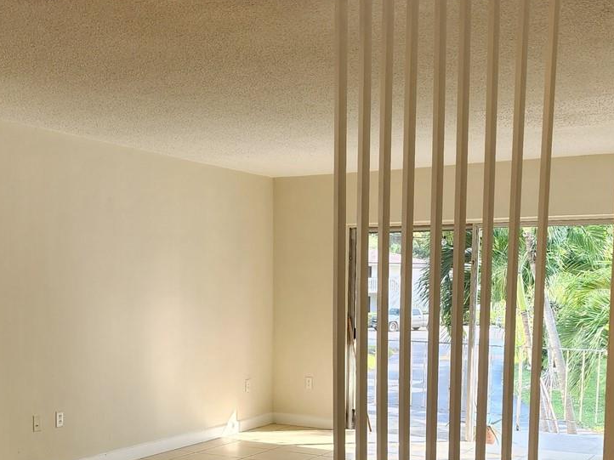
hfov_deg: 37.4
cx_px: 249
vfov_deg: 27.7
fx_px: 904
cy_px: 393
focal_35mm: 51
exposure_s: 1/120
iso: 64
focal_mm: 6.4
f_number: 1.8
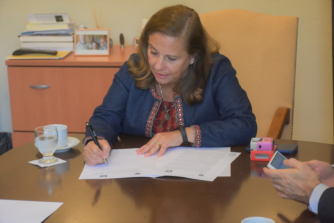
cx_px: 167
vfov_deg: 15.2
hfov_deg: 22.6
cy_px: 112
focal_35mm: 90
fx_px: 835
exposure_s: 1/125
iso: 1600
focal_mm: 60
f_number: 5.6
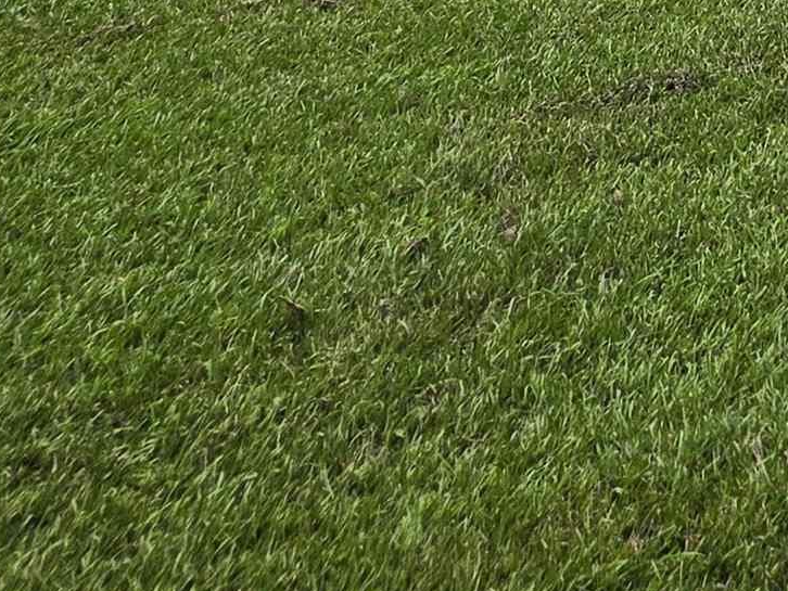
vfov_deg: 17.8
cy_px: -609
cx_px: 979
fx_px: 1252
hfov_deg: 29.3
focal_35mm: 55
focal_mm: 2.2
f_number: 1.9
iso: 32
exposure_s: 1/1567
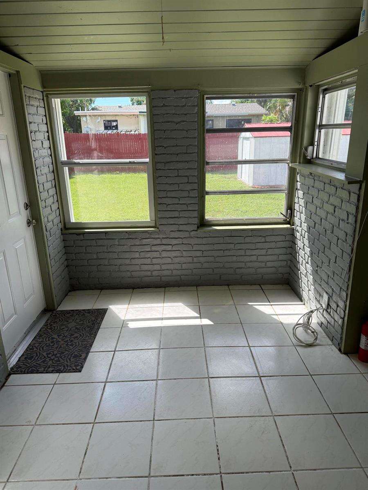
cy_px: 245
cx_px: 184
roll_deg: +0.5
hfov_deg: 56.8
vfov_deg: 71.6
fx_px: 340
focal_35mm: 24
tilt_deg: -17.0
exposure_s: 1/1493
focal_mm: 6.76
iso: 100
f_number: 1.78
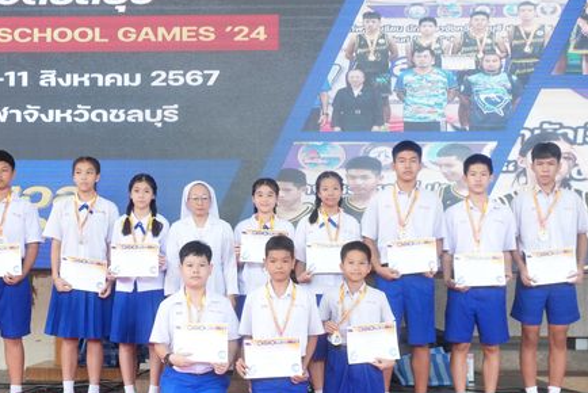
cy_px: 245
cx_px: 203
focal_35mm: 58
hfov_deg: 34.2
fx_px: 948
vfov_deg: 23.4
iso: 1600
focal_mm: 28
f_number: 5.6
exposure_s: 1/100
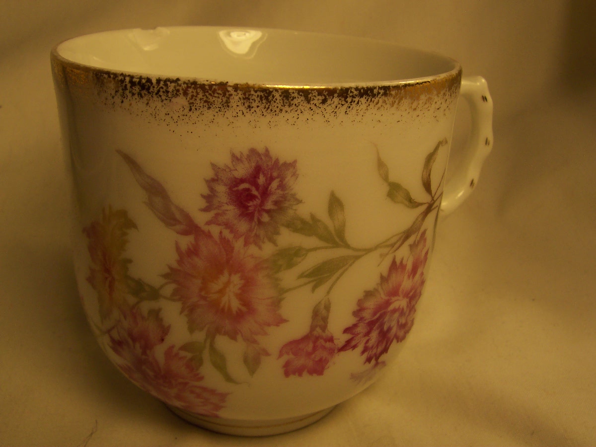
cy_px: 224
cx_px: 298
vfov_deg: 38.7
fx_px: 637
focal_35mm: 37
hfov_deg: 50.1
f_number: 5.6
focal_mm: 5.6
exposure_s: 1/250
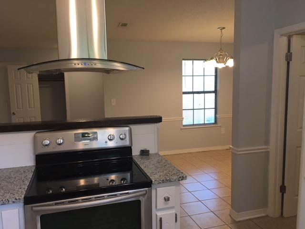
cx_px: 152
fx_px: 256
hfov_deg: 61.7
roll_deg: +2.4
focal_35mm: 29
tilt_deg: -6.2
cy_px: 114
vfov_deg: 48.2
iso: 32
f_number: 2.2
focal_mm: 4.15
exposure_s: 1/30
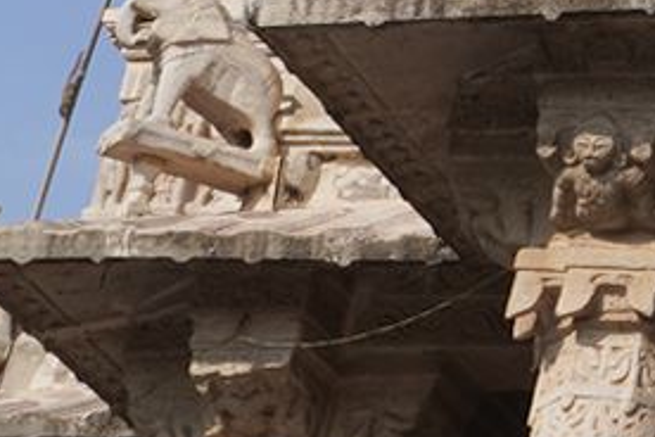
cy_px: -689
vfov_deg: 7.3
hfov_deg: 10.2
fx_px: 3166
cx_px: 1600
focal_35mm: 174
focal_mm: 24
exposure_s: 1/100
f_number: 16
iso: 100
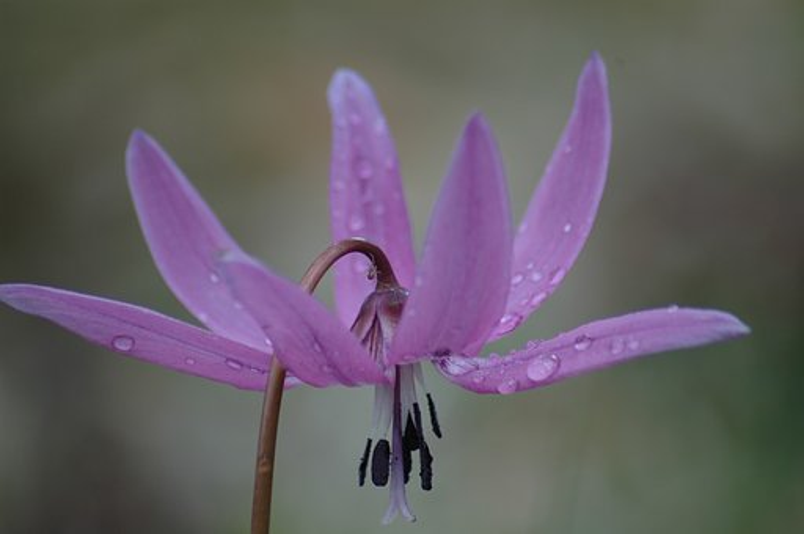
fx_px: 10037
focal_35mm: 450
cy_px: 267
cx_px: 402
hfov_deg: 4.6
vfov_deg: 3.0
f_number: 5.6
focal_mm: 300
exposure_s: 1/160
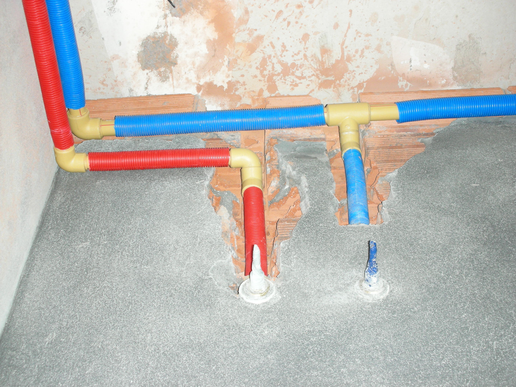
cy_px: 194
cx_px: 258
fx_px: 790
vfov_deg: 27.5
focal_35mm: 53
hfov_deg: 36.2
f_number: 3.7
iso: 152
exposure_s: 1/60.1
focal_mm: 8.8
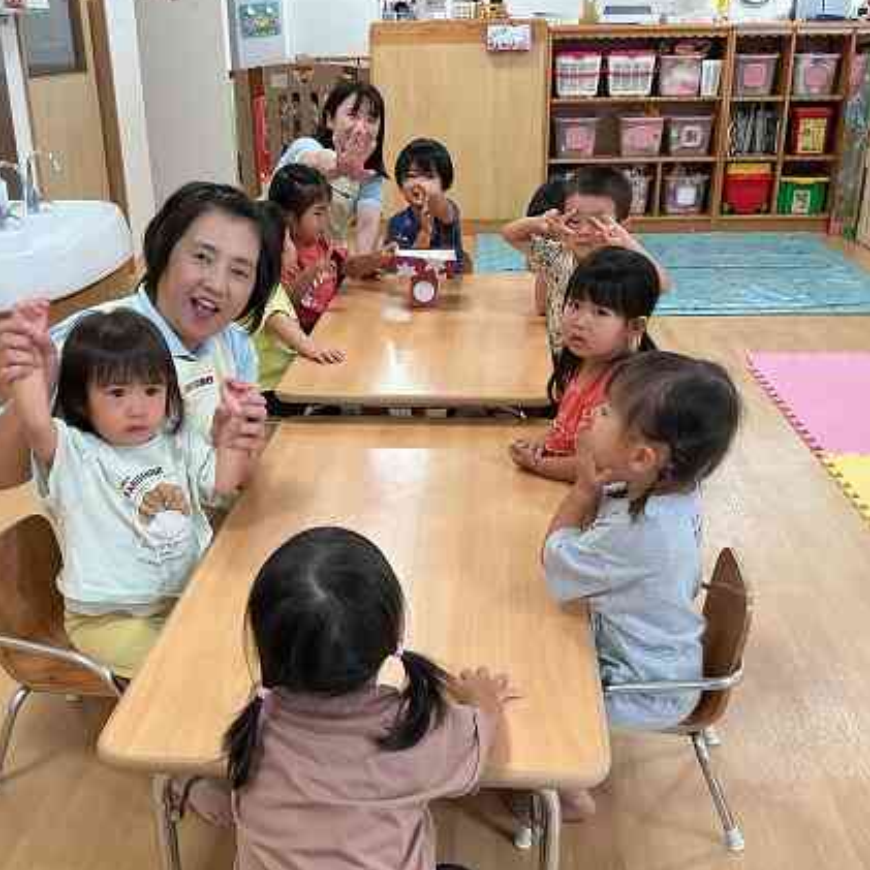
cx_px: 413
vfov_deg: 42.8
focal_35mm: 39
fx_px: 1109
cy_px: 481
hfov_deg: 42.8
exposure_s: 1/60
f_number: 1.8
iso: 64
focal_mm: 3
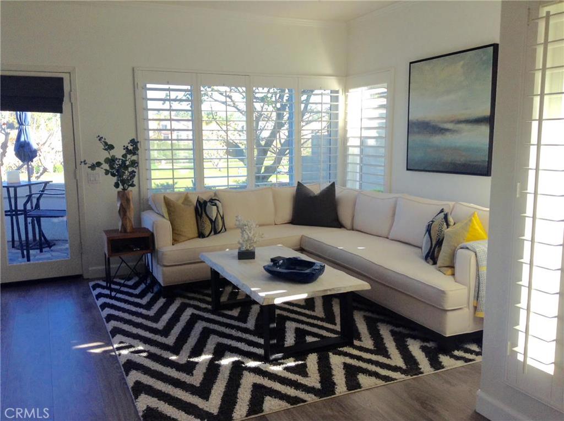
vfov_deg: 42.8
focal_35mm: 33
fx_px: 537
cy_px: 210
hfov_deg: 55.4
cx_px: 282
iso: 32
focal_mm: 3.3
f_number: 2.4
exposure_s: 1/120
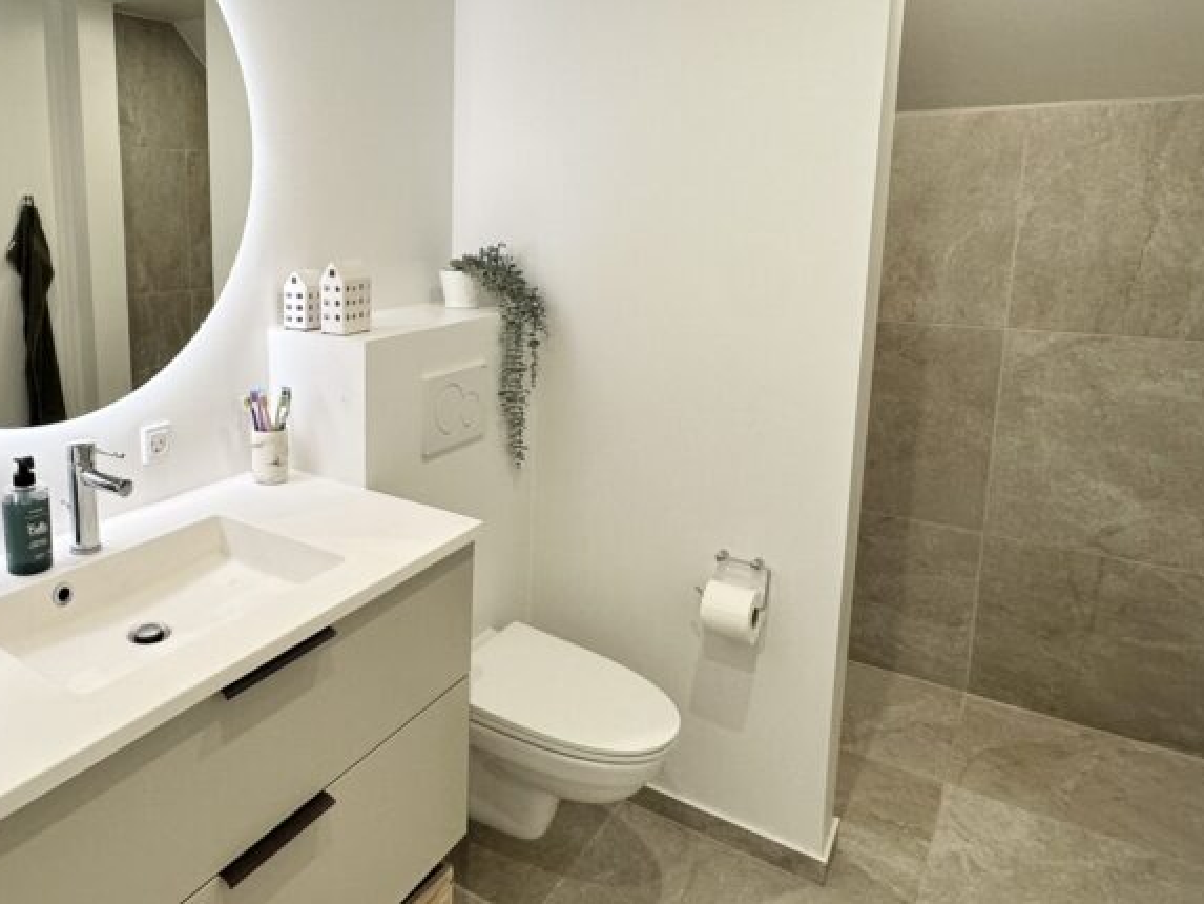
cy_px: 334
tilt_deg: -8.9
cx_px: 345
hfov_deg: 66.3
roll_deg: -0.2
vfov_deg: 54.2
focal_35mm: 25
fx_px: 870
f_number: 2.2
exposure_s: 1/100
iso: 100
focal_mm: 2.22
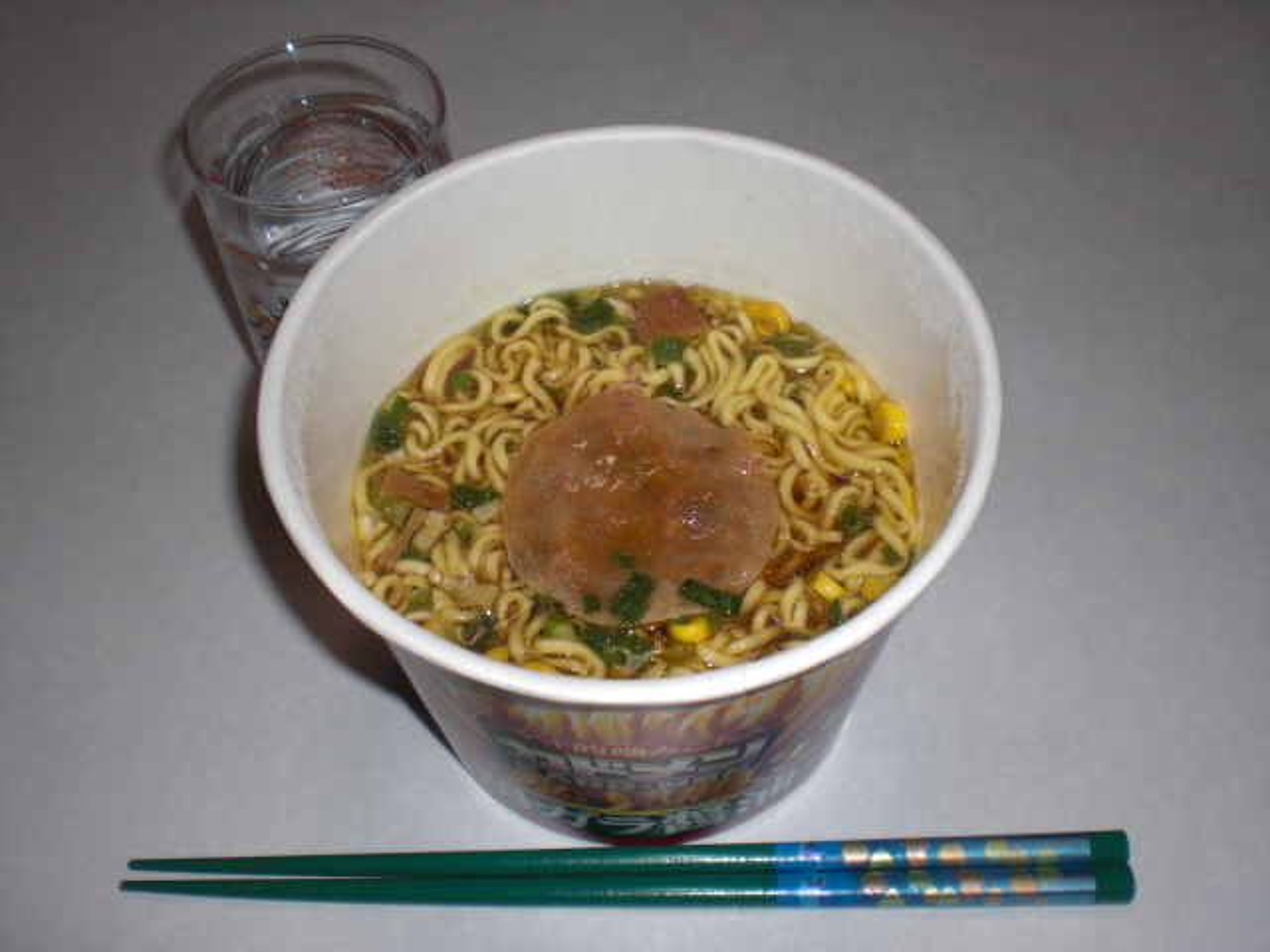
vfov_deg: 37.7
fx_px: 1394
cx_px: 635
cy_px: 476
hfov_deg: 49.0
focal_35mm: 38
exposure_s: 1/60
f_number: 3.1
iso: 64
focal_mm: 6.3
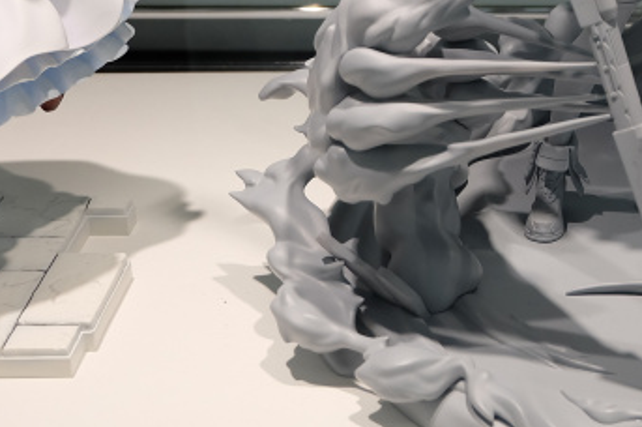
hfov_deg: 22.8
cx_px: 708
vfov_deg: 15.8
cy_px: -29
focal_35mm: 84
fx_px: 1497
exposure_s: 1/125
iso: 400
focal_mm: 24.3
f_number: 4.5
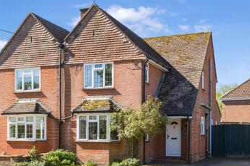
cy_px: 92
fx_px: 340
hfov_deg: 40.2
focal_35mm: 49
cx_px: 149
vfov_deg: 27.5
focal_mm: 24
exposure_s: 1/320
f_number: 8
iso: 400
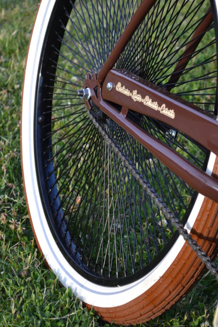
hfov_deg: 11.9
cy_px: 130
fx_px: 1042
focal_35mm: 115
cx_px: 111
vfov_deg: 17.8
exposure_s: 1/125
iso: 220
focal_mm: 55
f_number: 5.6
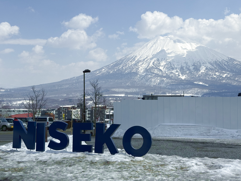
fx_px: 334
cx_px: 120
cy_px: 90
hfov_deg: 39.7
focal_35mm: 48
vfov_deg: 30.3
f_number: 1.78
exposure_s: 1/11364
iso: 64
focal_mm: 6.76
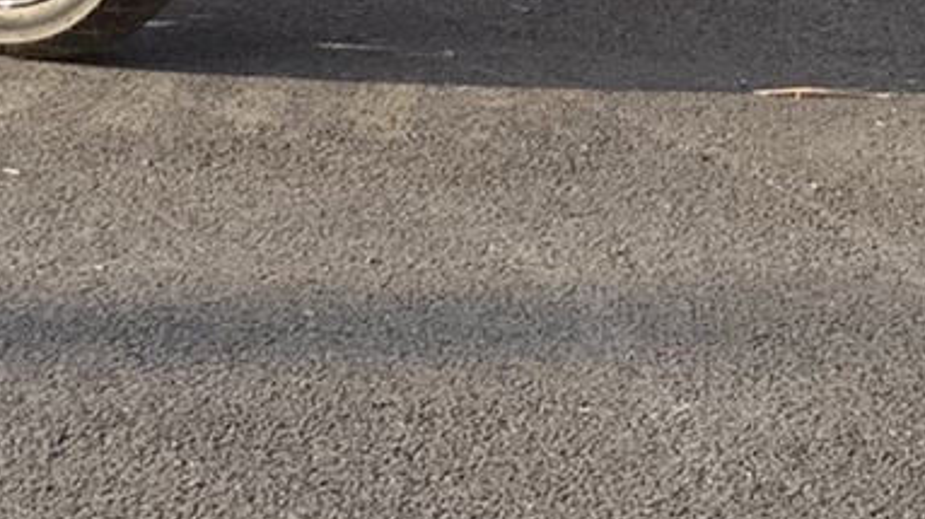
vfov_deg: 8.0
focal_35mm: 148
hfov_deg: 14.5
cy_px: -319
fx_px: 3628
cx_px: 715
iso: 25
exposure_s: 1/864
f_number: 1.8
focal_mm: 4.25
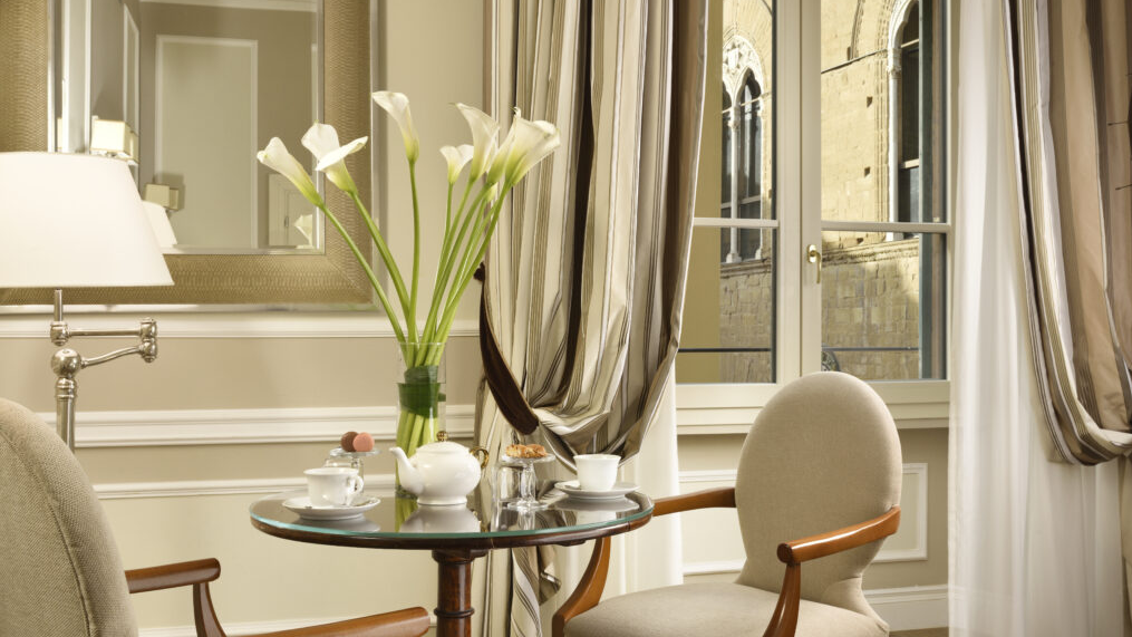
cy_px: 366
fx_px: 1111
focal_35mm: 37
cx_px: 562
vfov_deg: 31.9
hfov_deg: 54.0
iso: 200
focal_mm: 35
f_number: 13
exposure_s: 1/160
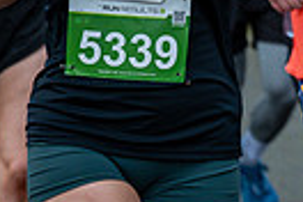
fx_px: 2592
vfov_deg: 4.4
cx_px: 512
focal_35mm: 308
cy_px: -95
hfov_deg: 6.6
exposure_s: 1/1250
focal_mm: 70
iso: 450
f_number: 2.8
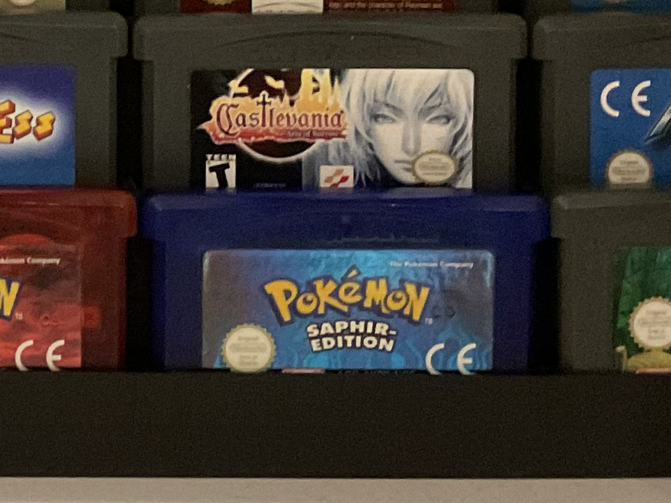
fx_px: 2229
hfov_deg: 16.3
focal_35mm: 115
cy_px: -93
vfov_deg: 12.6
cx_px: -172
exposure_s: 1/24
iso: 500
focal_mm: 3
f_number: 1.8
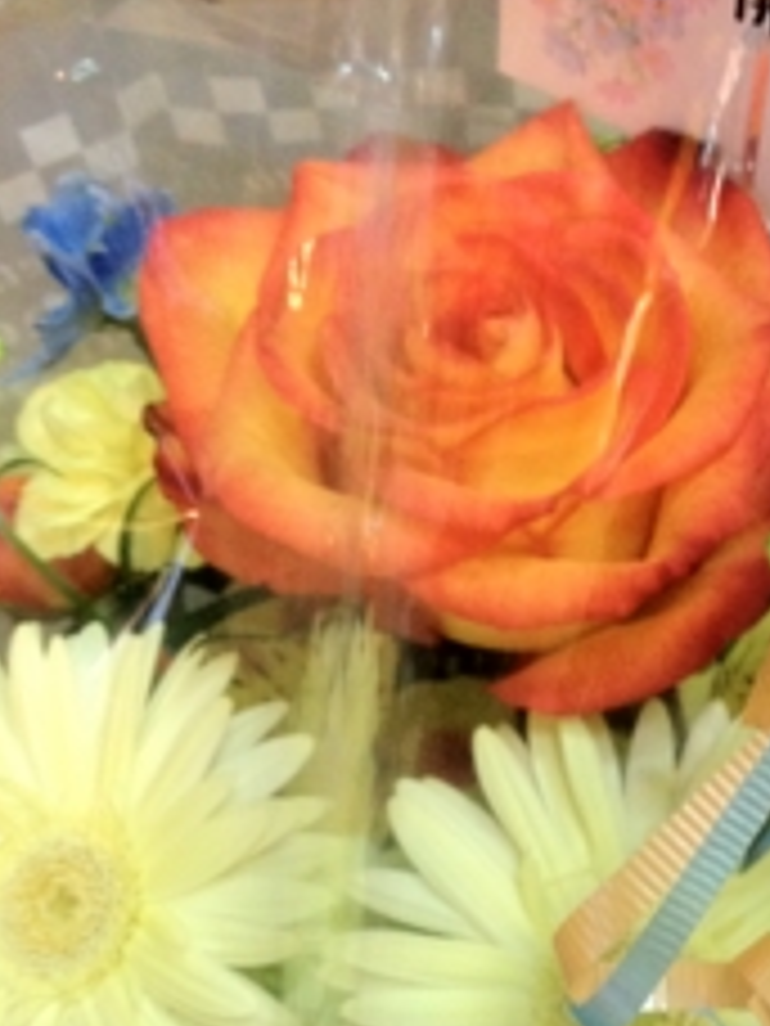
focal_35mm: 69
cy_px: 580
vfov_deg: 28.1
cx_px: 504
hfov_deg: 21.2
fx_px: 2046
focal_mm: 4.28
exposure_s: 1/20
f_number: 2.4
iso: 250
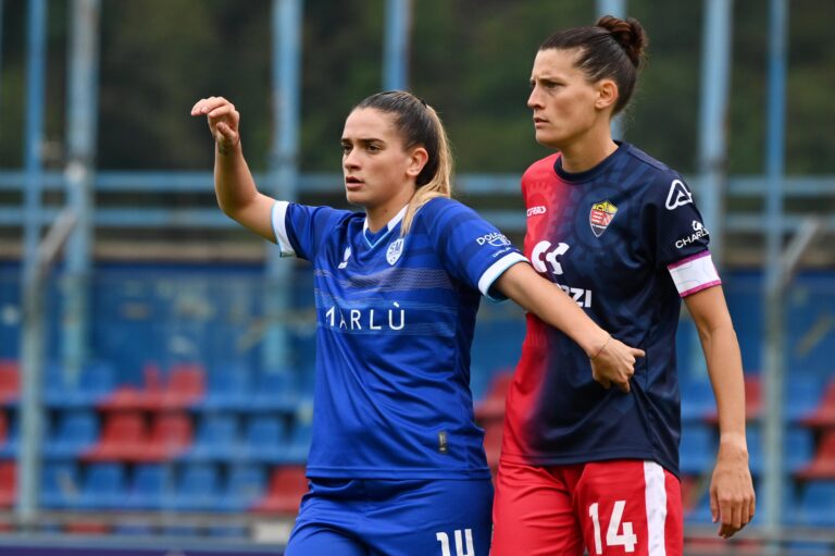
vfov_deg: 3.4
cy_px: 278
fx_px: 9271
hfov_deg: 5.2
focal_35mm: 400
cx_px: 418
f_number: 8
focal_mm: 400
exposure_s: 1/800
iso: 1000
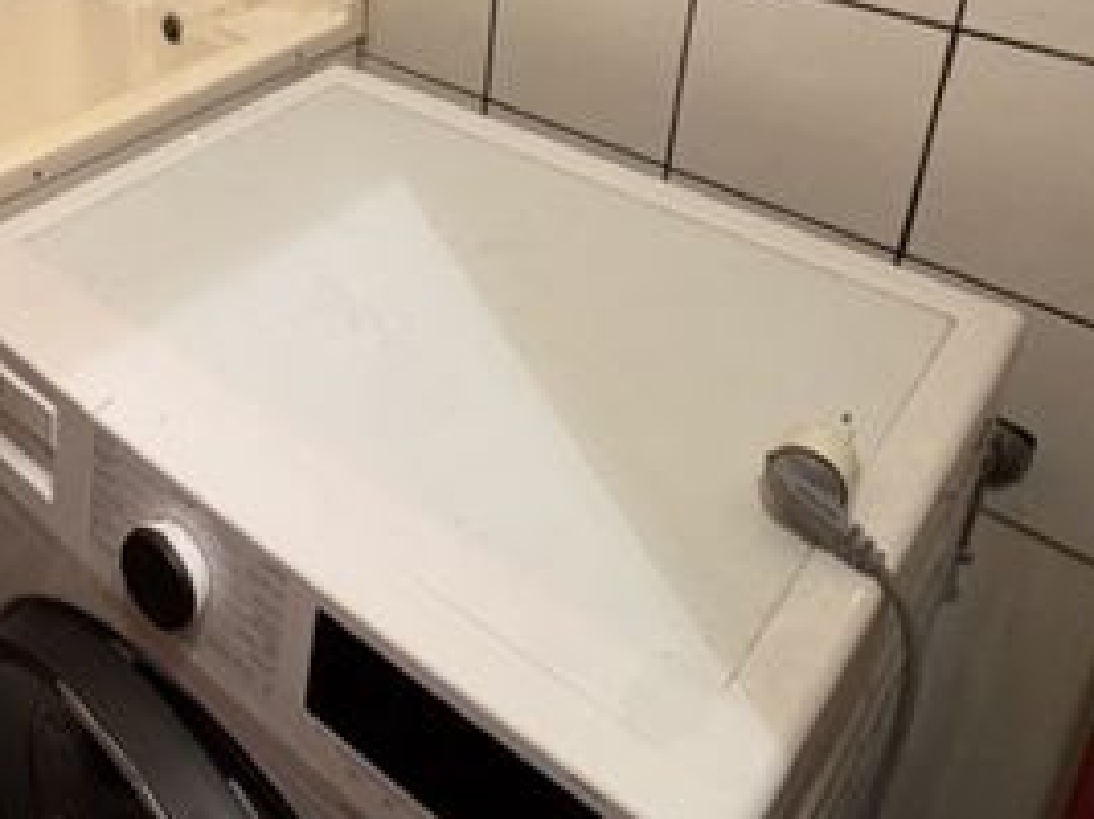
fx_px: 1169
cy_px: 12
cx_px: 227
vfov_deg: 35.2
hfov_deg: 47.6
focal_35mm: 37
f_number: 2.2
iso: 320
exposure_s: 1/50
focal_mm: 2.22
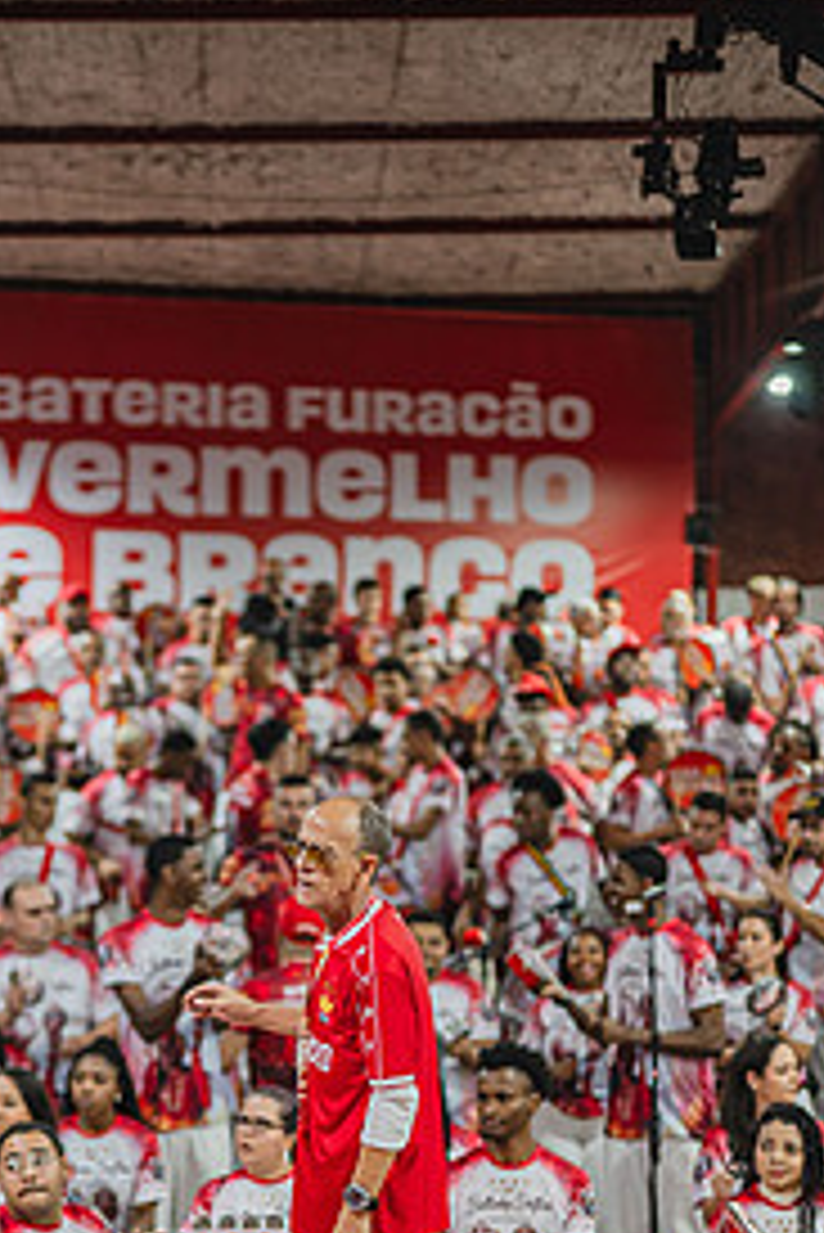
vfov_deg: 24.5
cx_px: 275
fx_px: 2812
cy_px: 909
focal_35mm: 82
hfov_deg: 16.6
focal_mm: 50
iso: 800
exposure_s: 1/400
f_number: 1.2
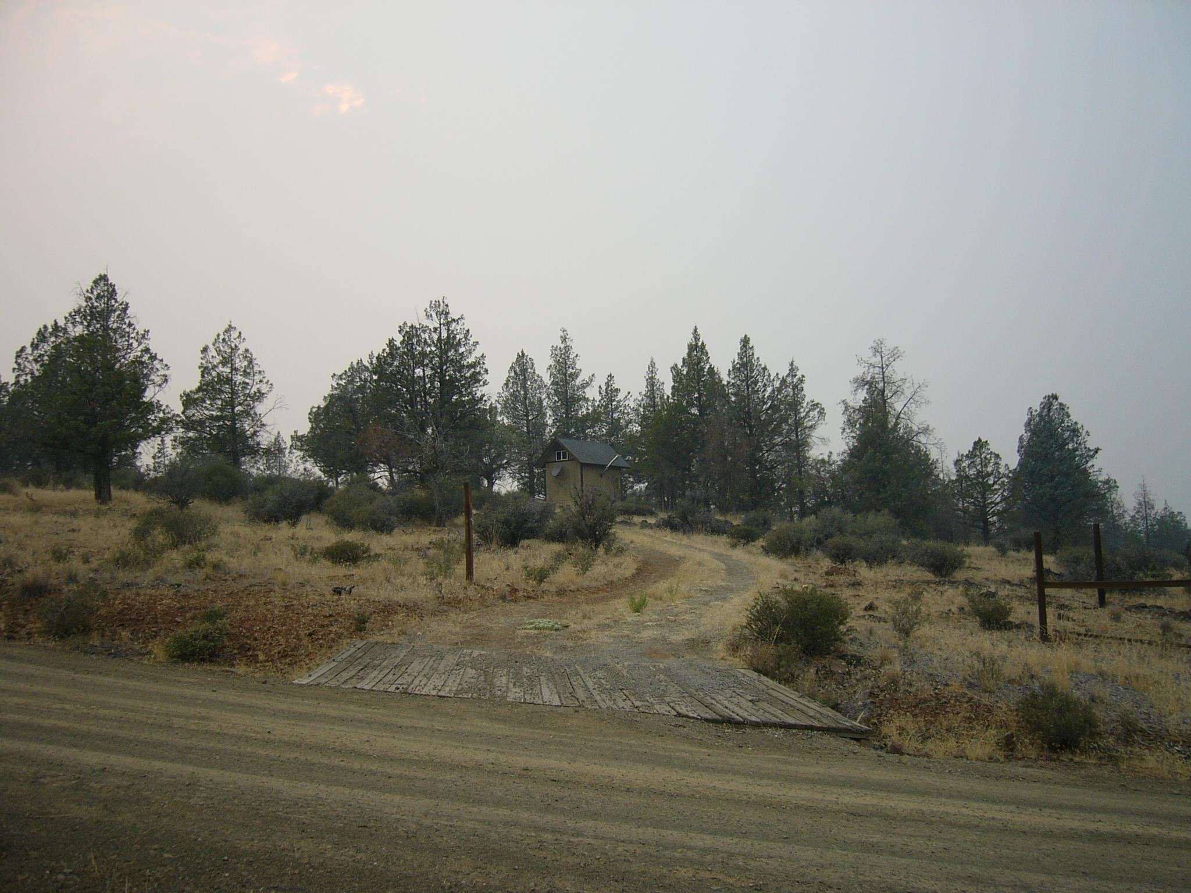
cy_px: 446
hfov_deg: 52.6
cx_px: 596
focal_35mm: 35
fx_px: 1204
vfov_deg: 40.7
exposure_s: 1/320
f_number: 2.8
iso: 50
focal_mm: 5.8
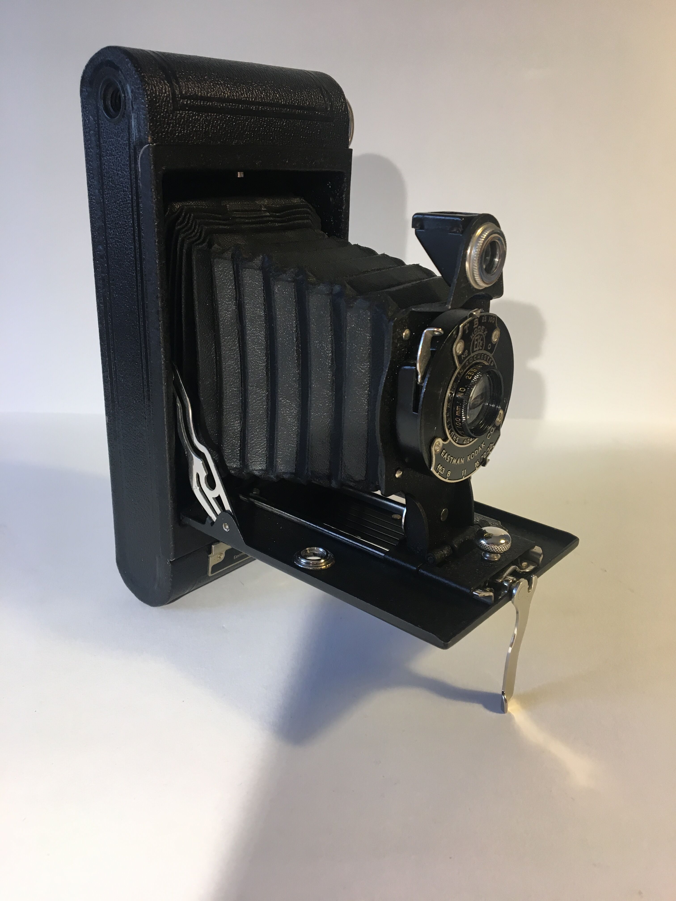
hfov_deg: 48.2
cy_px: 450
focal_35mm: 29
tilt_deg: -20.3
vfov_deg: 61.7
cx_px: 338
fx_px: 755
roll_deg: +0.0
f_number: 2.2
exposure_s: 1/33
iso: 32
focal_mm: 4.15
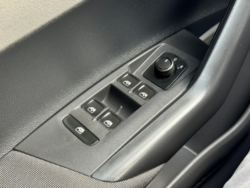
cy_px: 94
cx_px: 125
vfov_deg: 30.3
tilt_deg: -52.2
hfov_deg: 39.7
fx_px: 347
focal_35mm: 48
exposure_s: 1/60
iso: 160
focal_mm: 6.76
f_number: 1.78
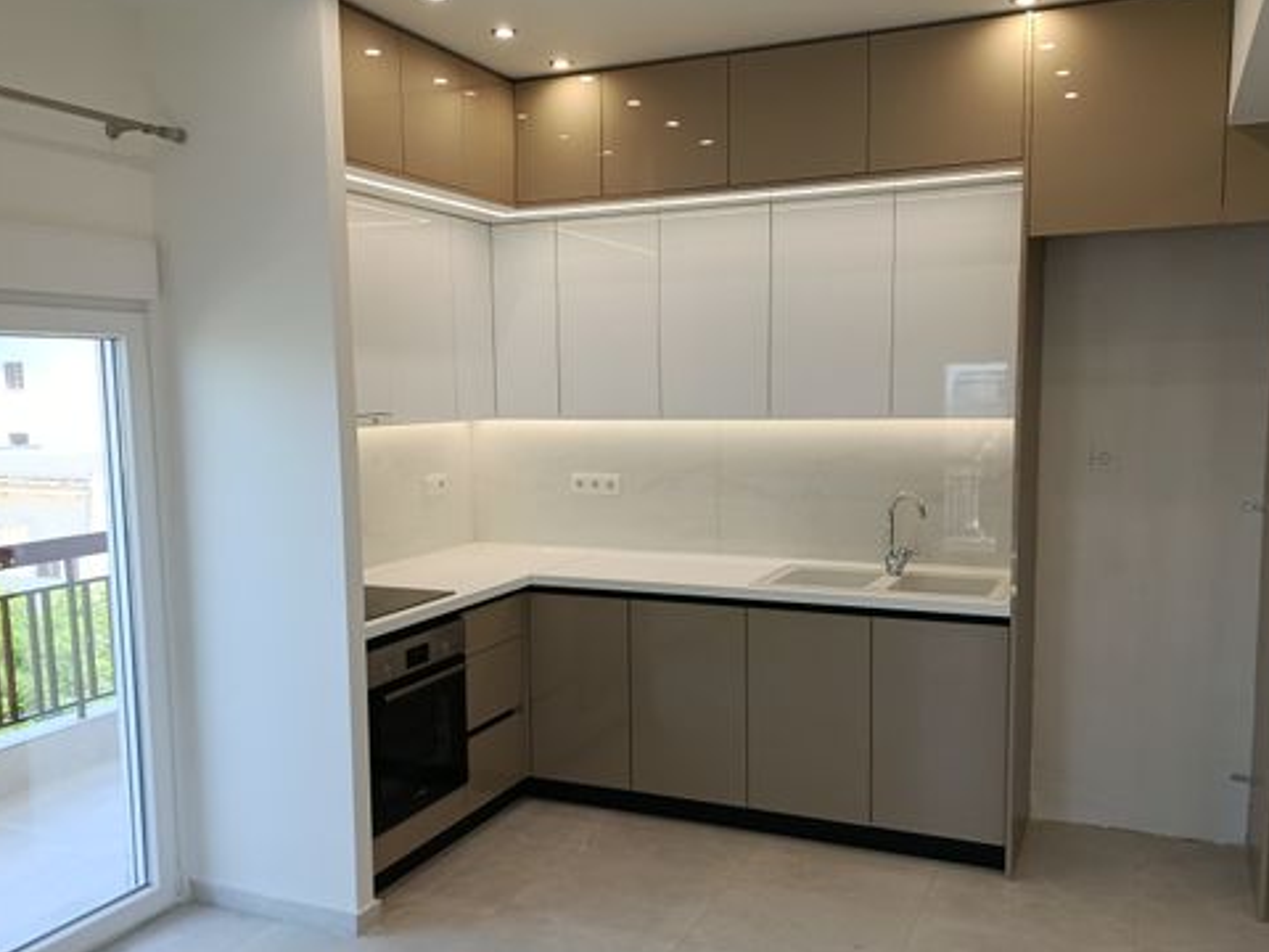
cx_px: 621
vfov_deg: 44.1
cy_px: 537
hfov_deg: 56.8
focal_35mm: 32
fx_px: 1173
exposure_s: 1/100
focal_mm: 5.24
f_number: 1.7
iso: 135
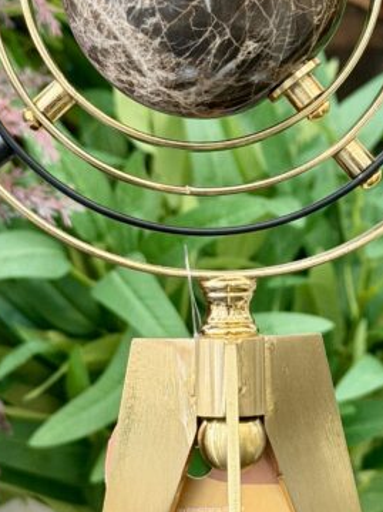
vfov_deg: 14.4
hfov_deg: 10.8
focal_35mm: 137
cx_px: 211
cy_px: 309
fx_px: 2022
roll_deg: +1.4
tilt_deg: -2.8
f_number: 1.78
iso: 250
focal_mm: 6.76
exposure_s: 1/40
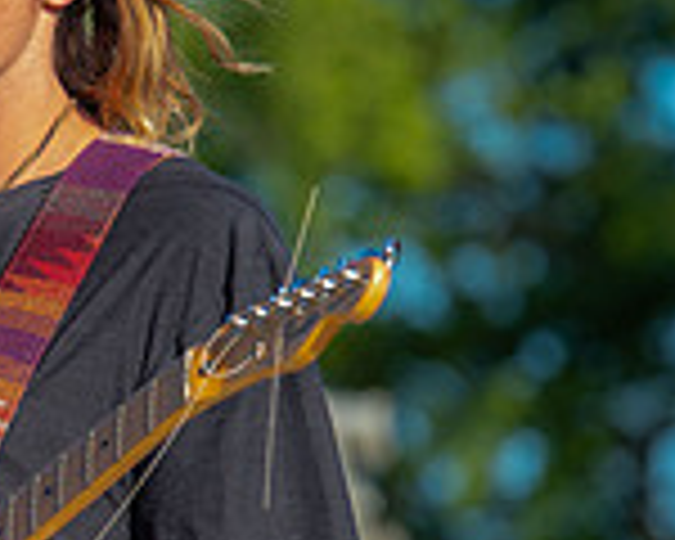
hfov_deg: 2.9
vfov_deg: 2.3
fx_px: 13385
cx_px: -126
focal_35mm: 670
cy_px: 396
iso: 50
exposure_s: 1/160
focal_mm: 185
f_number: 6.3
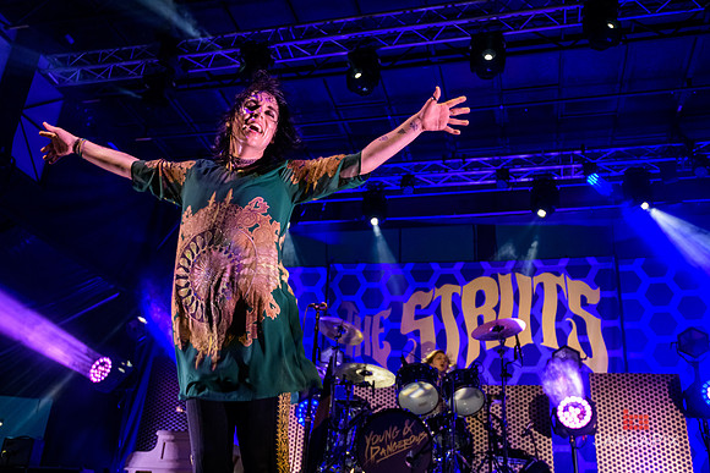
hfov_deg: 54.4
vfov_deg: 37.9
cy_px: 236
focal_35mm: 35
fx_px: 690
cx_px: 355
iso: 3200
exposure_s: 1/200
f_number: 4
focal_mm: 35
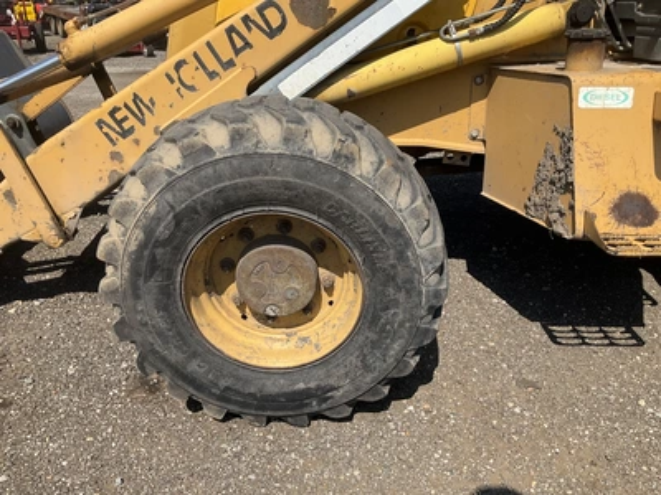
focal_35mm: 29
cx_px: 330
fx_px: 554
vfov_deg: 48.2
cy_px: 248
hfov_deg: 61.7
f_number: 1.8
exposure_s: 1/1730
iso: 25
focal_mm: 3
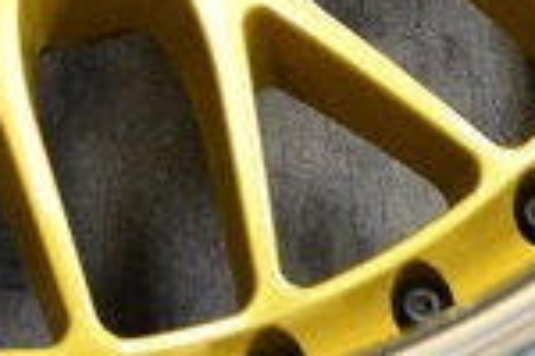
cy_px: -210
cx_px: 46
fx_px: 2244
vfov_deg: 8.8
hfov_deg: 13.5
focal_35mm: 151
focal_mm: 24
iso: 3200
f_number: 4
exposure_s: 1/60
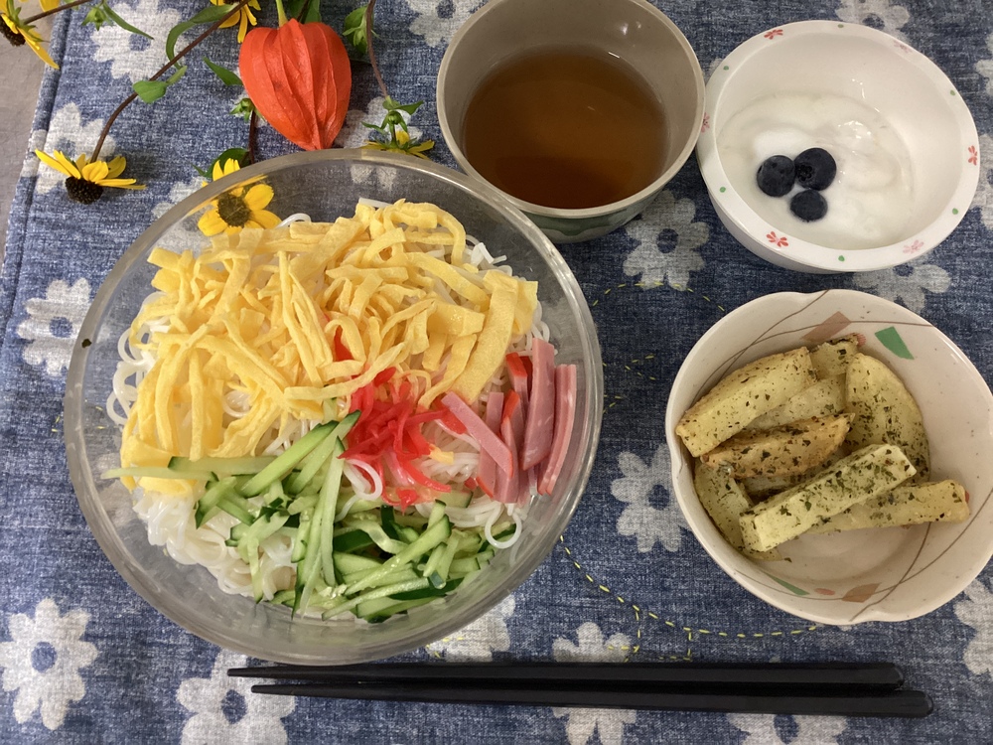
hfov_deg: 58.4
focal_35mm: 31
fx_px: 889
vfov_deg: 45.4
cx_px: 496
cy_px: 372
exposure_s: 1/40
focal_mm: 3.3
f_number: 2.4
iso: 250
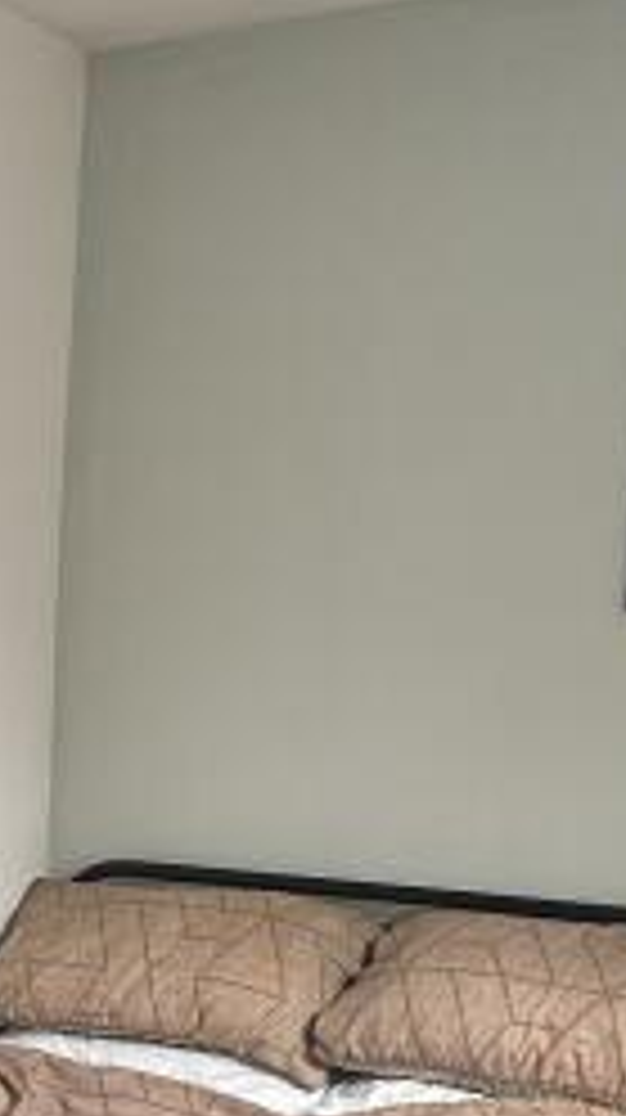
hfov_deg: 17.1
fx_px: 1864
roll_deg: -0.5
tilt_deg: -13.9
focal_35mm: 63
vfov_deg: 31.6
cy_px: 1030
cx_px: -324
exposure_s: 1/99
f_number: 2.2
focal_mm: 2.22
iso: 50
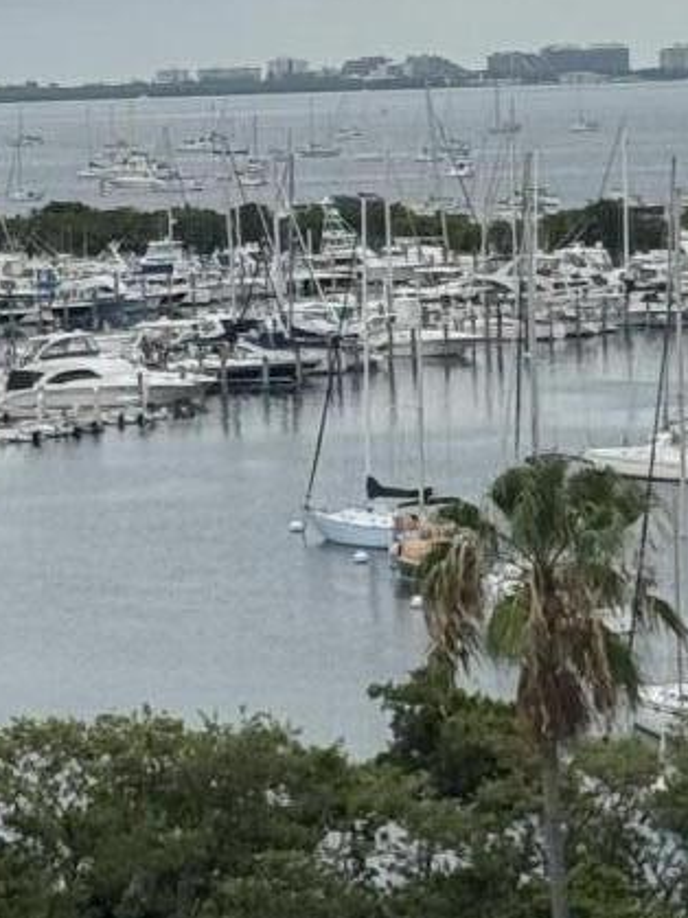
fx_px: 6072
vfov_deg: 8.6
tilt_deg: -1.0
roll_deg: +1.6
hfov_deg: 6.5
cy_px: 180
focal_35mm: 229
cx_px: 177
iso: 64
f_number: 1.78
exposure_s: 1/5376
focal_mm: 6.76
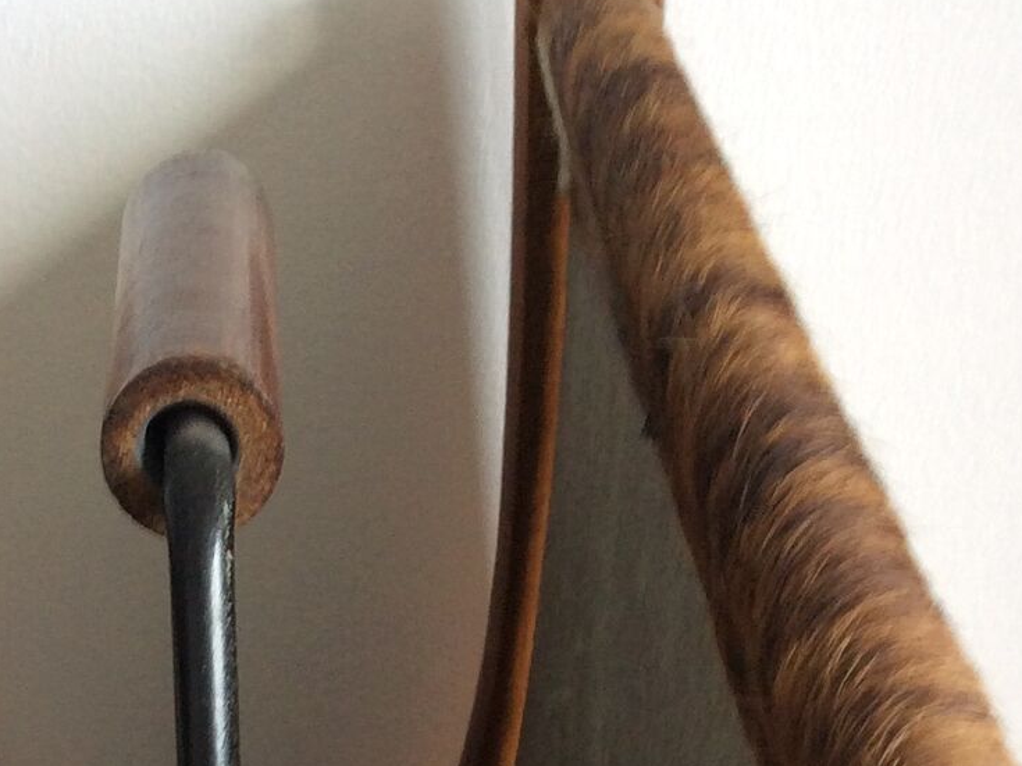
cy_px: 1105
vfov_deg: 15.8
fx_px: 2568
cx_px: 143
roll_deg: +6.0
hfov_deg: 22.1
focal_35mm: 87
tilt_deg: -36.6
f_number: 2.4
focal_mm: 3.3
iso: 64
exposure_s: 1/25
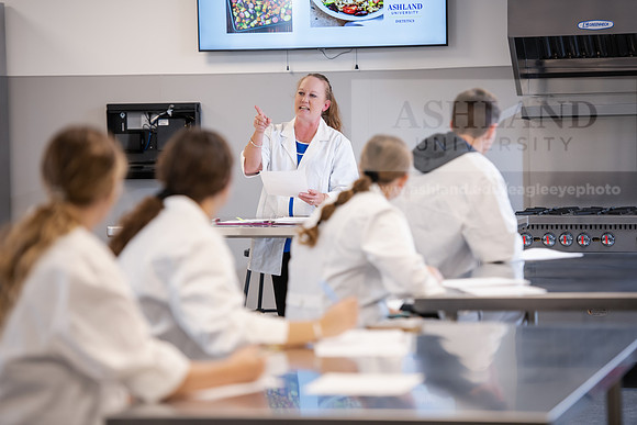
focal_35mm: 145
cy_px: 212
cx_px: 318
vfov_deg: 9.5
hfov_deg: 14.2
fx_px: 2566
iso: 800
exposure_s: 1/200
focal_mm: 145
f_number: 3.2
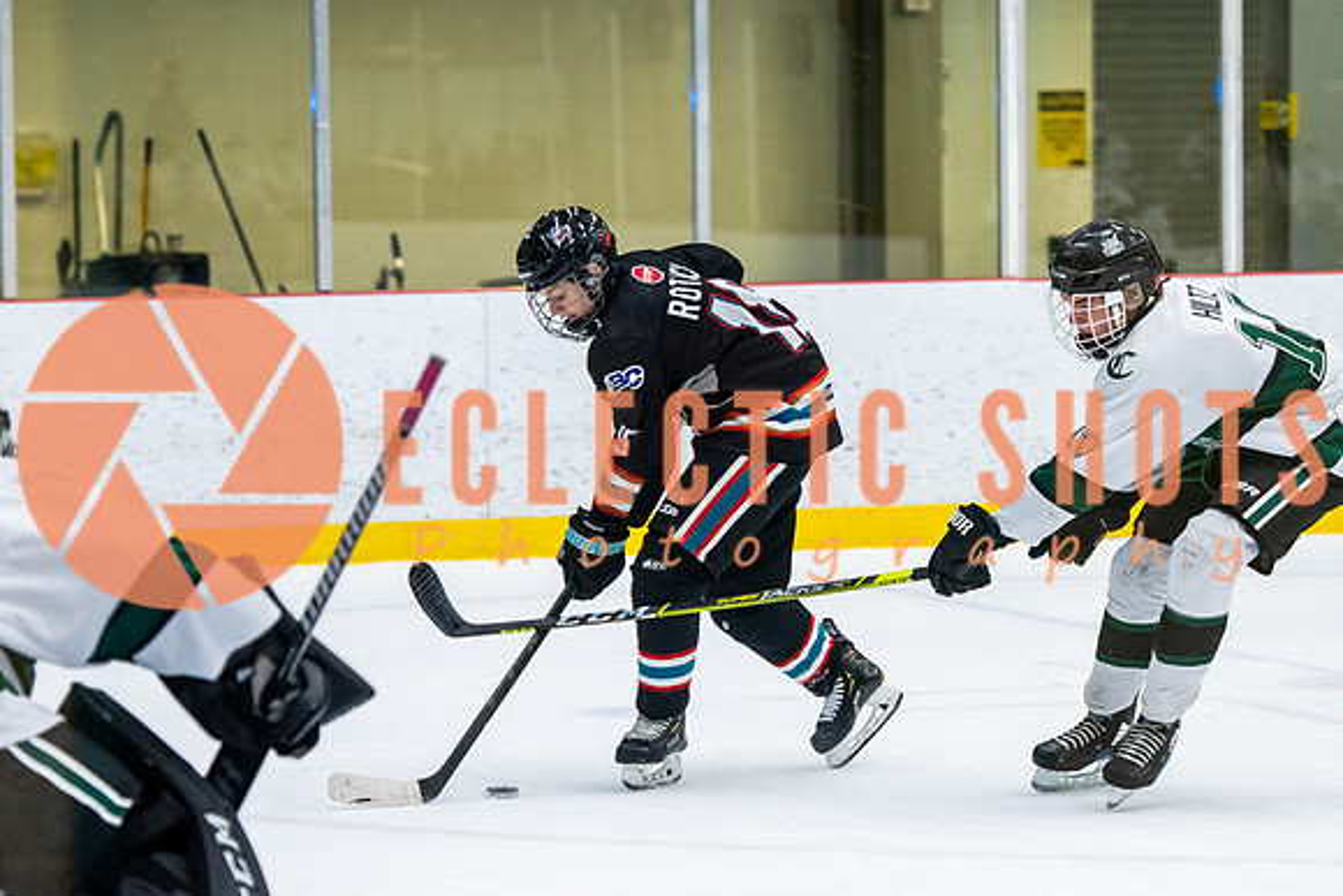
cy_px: 448
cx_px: 672
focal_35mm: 171
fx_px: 6365
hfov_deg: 12.0
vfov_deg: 8.1
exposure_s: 1/640
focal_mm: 112
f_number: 2.8
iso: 1800
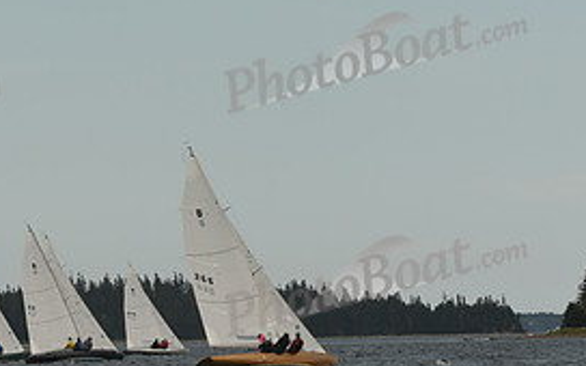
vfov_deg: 3.0
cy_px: 199
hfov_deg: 4.8
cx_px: 114
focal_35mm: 435
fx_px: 6947
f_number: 6.3
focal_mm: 200
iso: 250
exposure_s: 1/1000
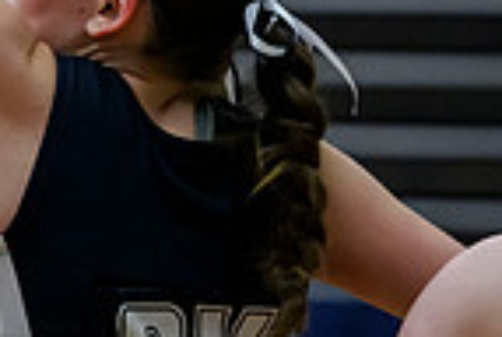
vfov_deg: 1.8
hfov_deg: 2.7
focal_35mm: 769
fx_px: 10746
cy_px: -237
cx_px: -713
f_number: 3.5
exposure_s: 1/1000
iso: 6400
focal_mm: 155
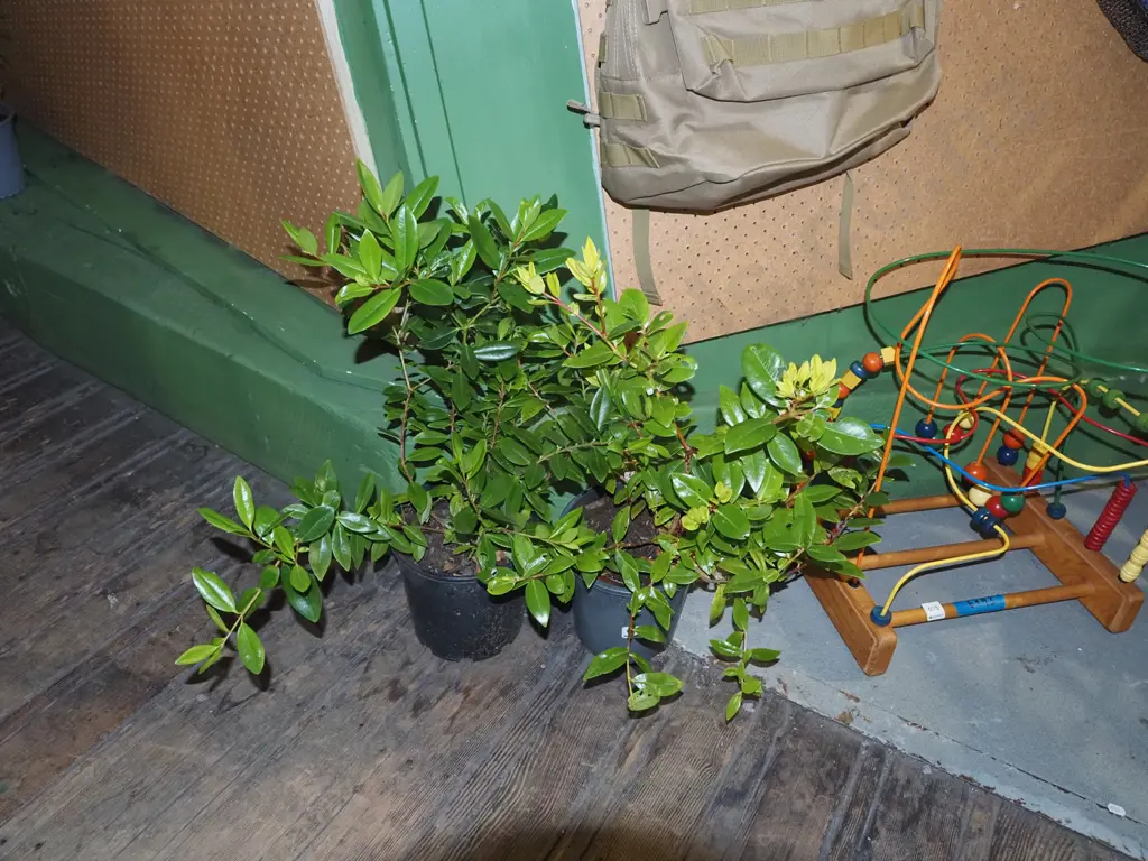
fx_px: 929
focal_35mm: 28
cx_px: 574
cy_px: 430
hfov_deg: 63.4
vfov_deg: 49.7
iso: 2500
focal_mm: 14
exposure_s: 1/60
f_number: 5.6
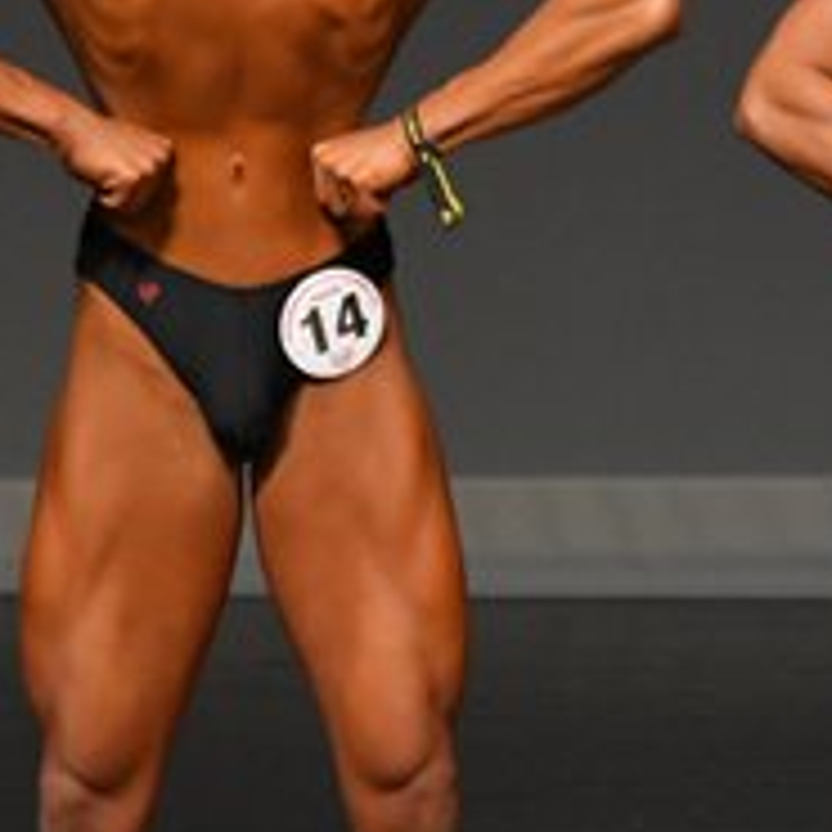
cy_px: 292
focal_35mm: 1225
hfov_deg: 1.4
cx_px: 983
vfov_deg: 1.4
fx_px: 33311
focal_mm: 230
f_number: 5.6
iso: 2500
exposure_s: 1/400
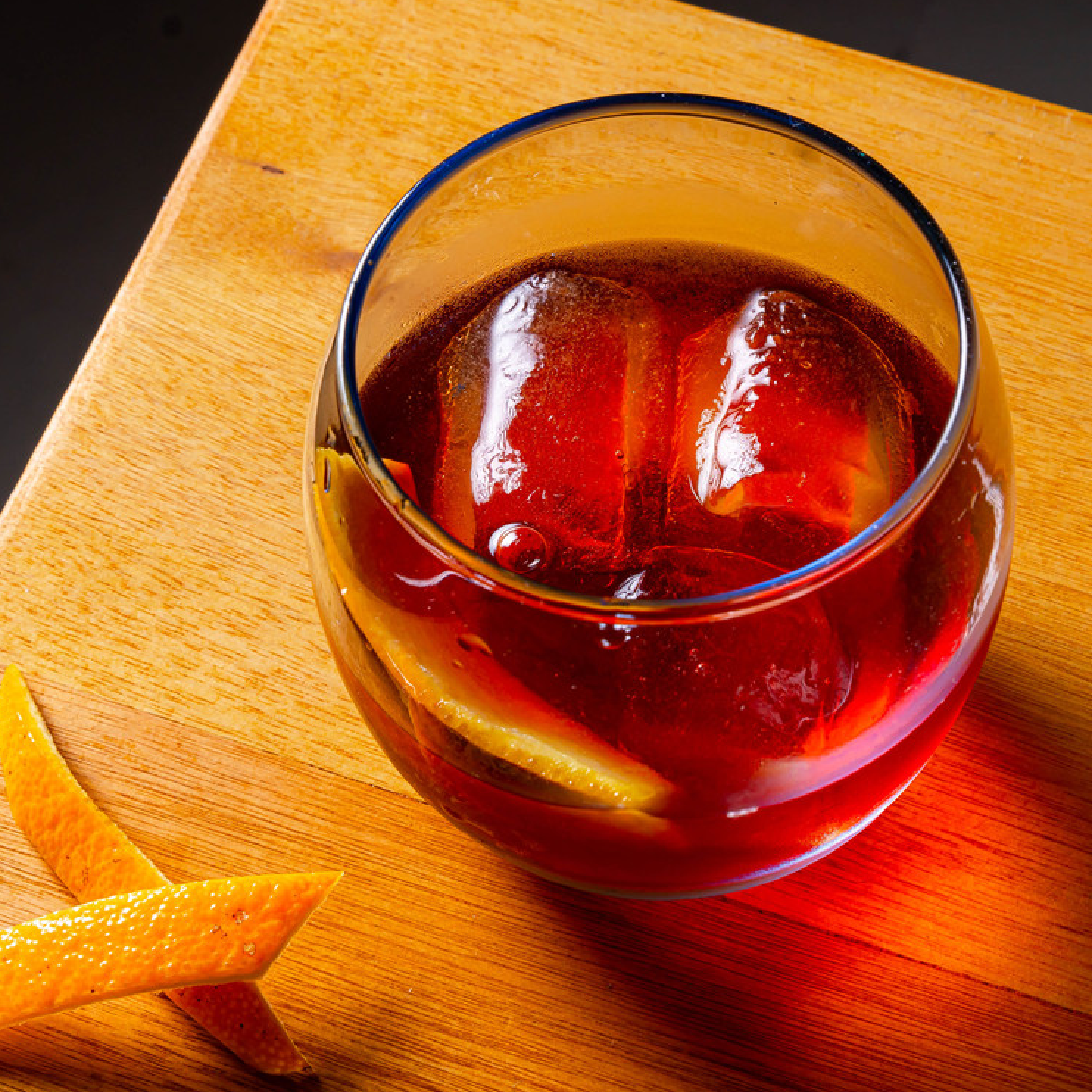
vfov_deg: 17.6
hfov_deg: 17.5
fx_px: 3533
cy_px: 558
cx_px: 668
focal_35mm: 99
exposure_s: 1/100
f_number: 13
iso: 100
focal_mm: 48
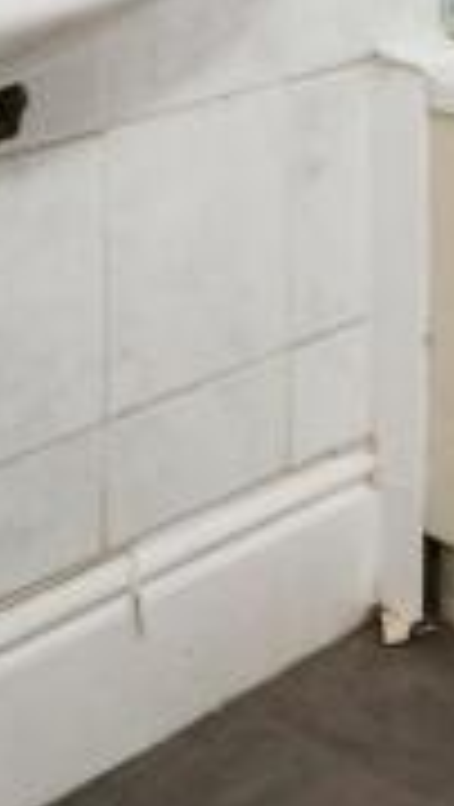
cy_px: -493
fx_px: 1922
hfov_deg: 12.9
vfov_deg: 19.6
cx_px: 625
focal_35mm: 90
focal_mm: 10
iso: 400
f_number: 8
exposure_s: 1/60
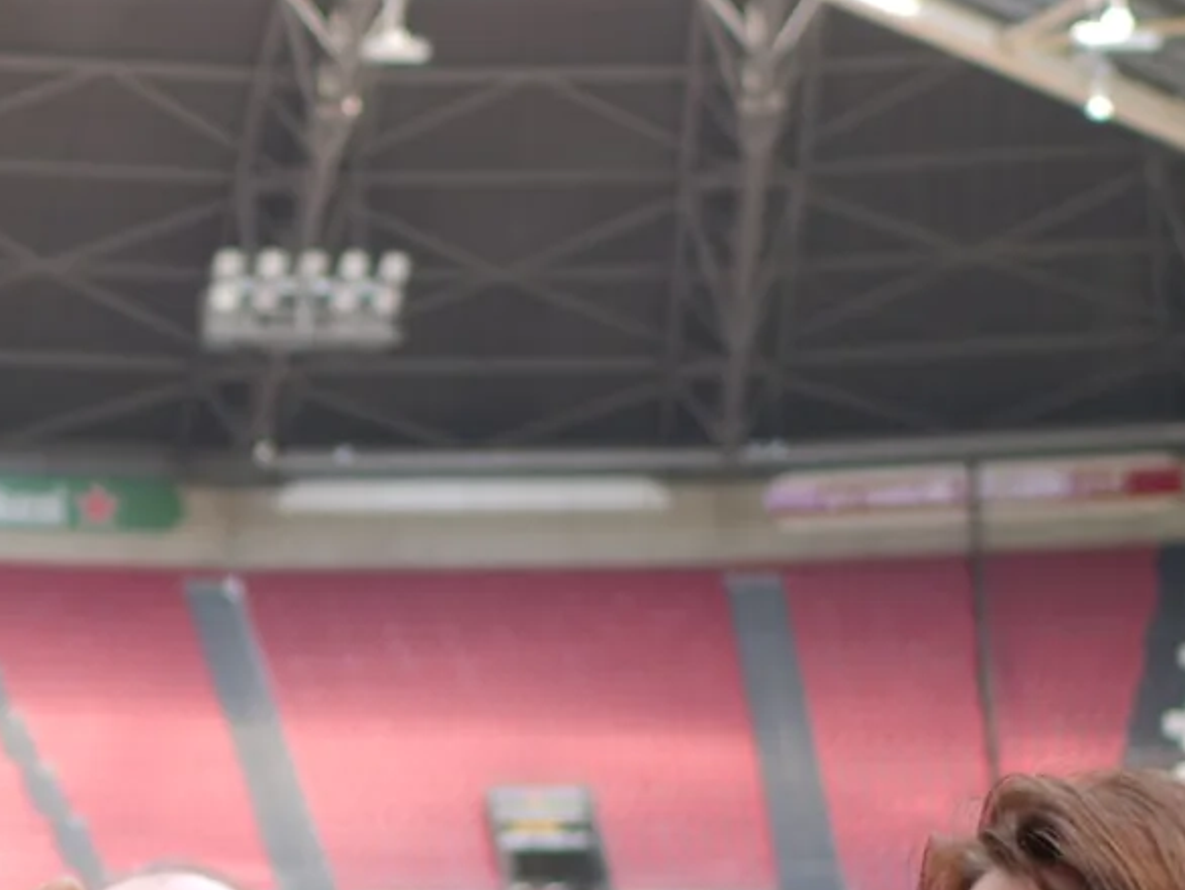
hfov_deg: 14.5
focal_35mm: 131
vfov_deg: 11.1
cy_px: 1131
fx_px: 4486
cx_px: -307
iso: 125
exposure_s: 1/500
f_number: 1.7
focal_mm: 15
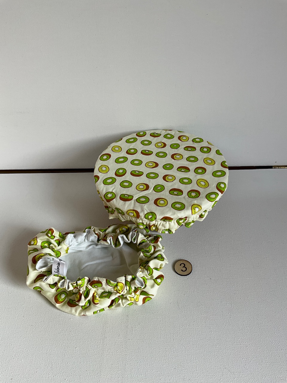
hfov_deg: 48.2
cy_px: 192
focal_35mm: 29
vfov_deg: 61.7
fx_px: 321
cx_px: 144
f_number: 1.8
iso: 20
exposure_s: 1/148
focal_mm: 3
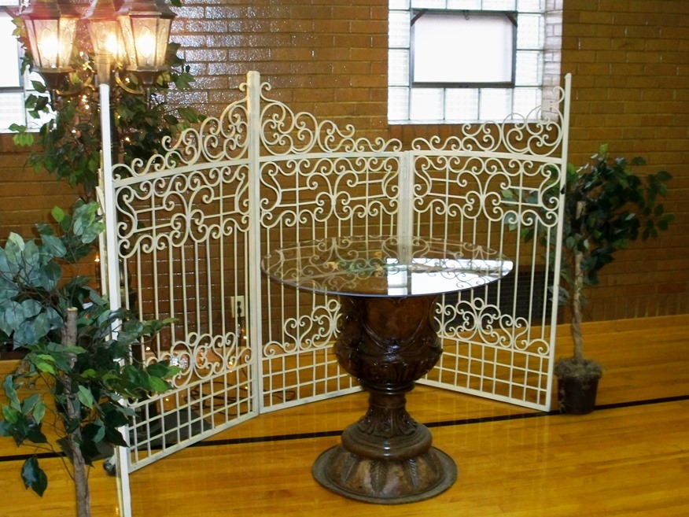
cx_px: 344
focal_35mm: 44
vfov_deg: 32.9
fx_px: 876
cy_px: 258
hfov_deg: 42.9
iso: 400
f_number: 3.5
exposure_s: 1/60
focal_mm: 7.8
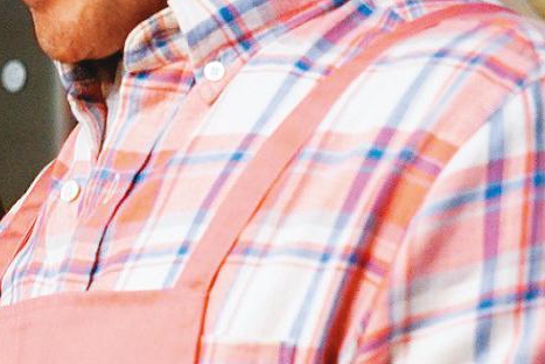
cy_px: 240
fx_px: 2817
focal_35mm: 186
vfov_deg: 7.4
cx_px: -46
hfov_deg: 10.9
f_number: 4
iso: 2500
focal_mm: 45
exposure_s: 1/60
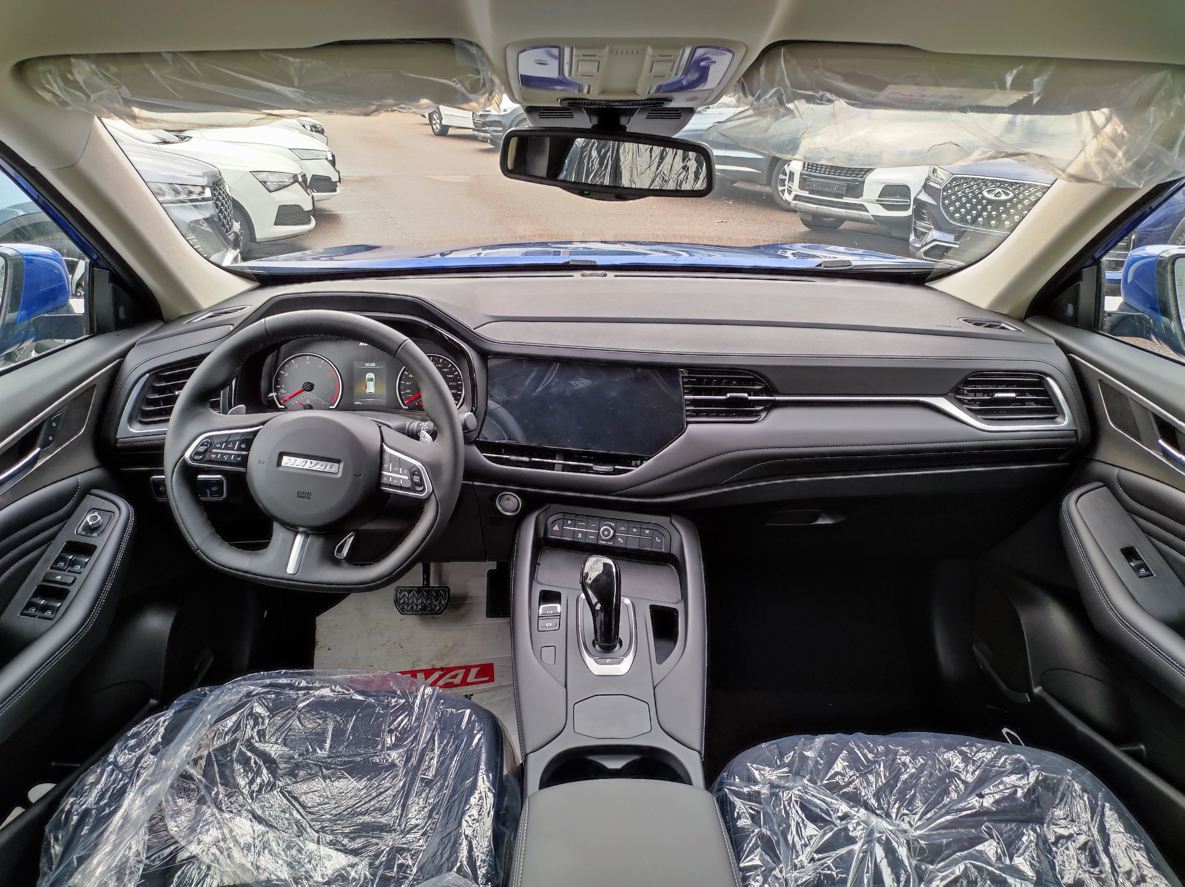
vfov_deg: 74.6
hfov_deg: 91.1
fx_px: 581
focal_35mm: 17
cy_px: 444
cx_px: 592
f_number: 1.79
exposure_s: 1/50
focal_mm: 4.74
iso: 349
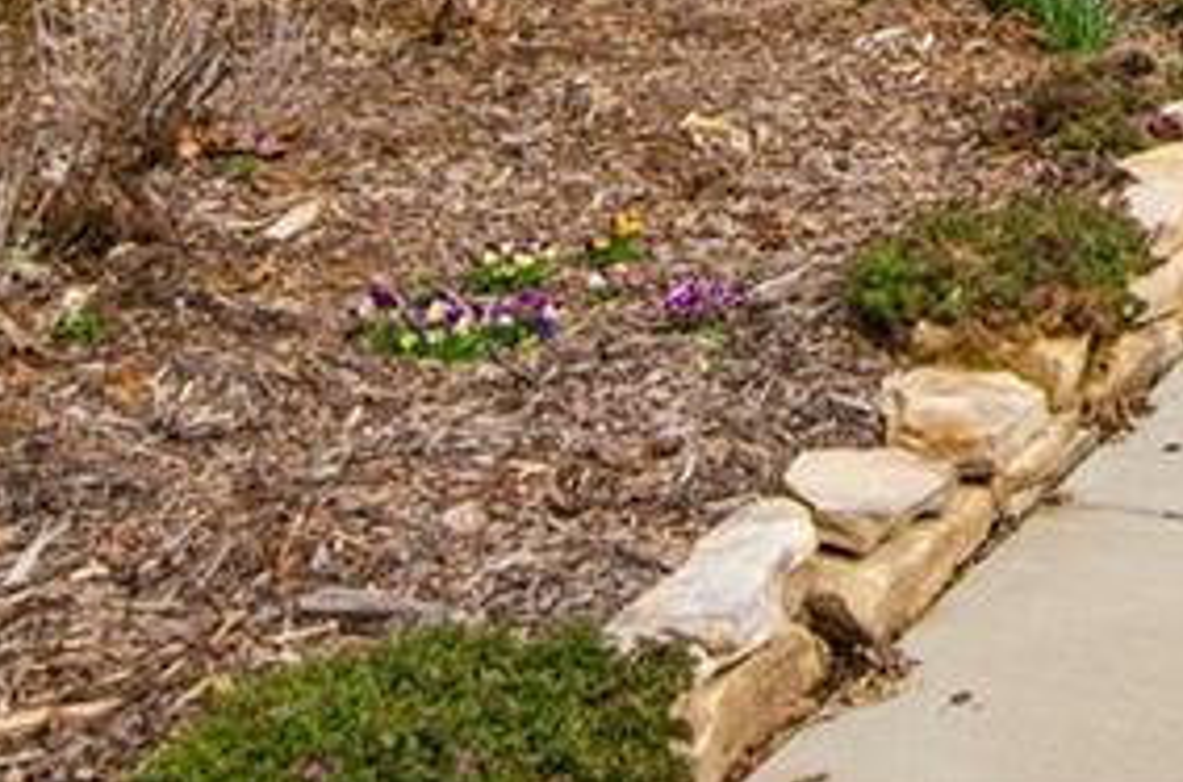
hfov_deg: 22.8
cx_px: 1660
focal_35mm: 76
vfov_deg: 15.4
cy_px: -621
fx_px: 2490
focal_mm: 14
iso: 100
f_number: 11
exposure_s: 1/160
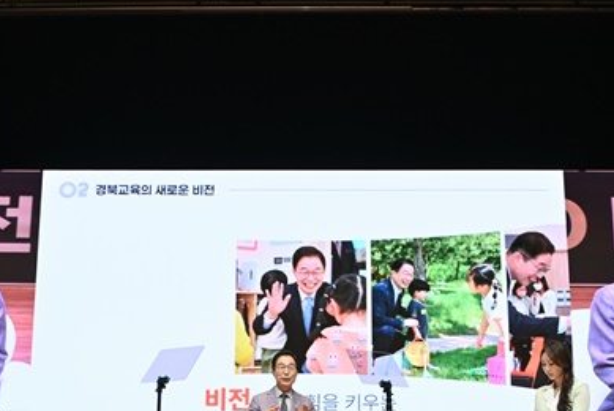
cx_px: 289
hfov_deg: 38.8
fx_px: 870
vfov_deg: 26.0
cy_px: 333
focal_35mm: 51
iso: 500
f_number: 6.3
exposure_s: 1/200
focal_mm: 31
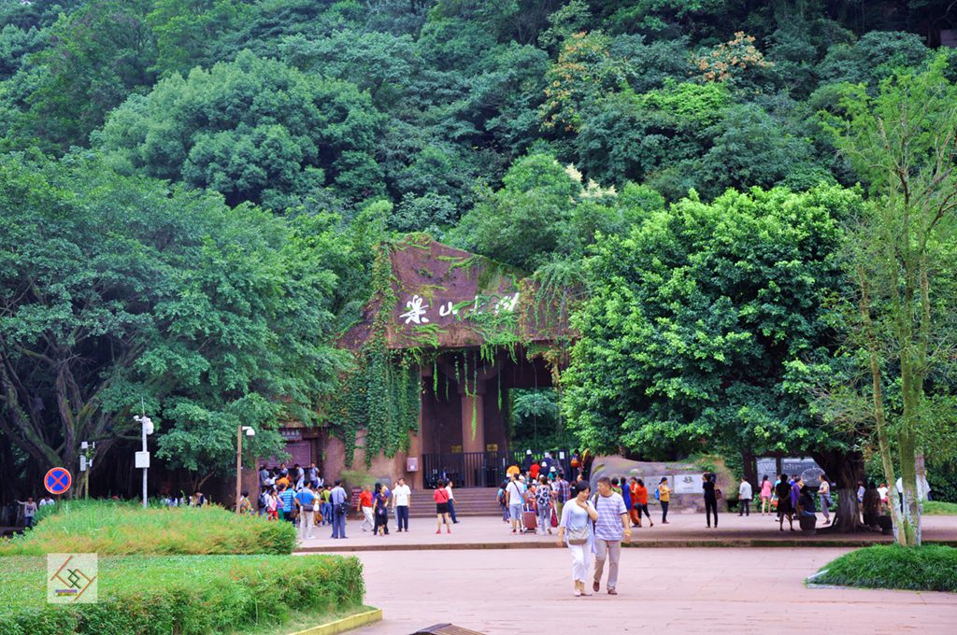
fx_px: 1673
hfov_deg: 31.9
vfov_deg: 21.5
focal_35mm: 63
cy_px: 318
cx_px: 478
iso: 200
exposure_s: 1/100
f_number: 5
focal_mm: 42
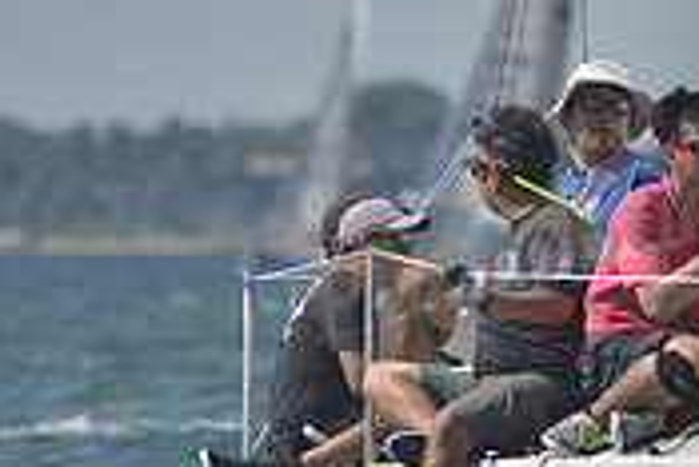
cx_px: 1082
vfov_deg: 1.0
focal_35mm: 1323
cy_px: 389
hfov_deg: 1.6
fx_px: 25709
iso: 200
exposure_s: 1/1250
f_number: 7.1
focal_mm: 400
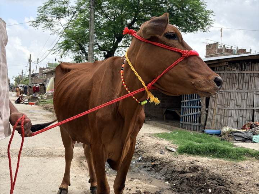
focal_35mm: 26
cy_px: 97
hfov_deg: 67.3
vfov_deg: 53.1
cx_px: 130
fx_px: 195
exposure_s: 1/1667
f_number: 1.6
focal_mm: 5.96
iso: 50
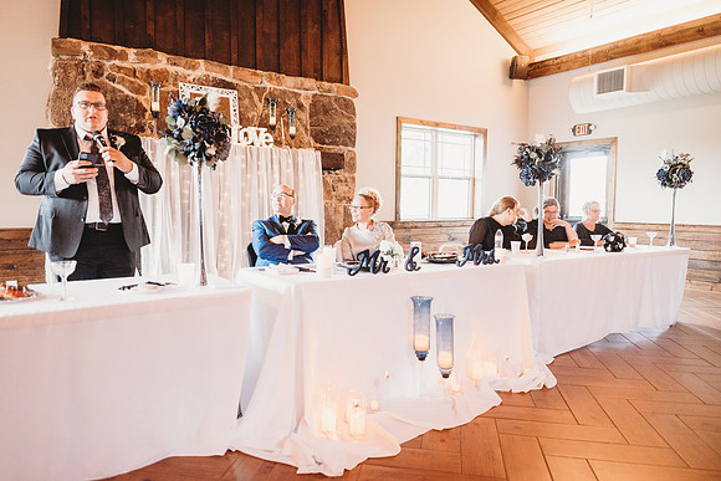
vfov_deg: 53.2
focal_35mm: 24
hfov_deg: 73.7
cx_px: 360
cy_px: 240
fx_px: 481
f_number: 2.5
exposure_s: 1/125
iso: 2000
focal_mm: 24
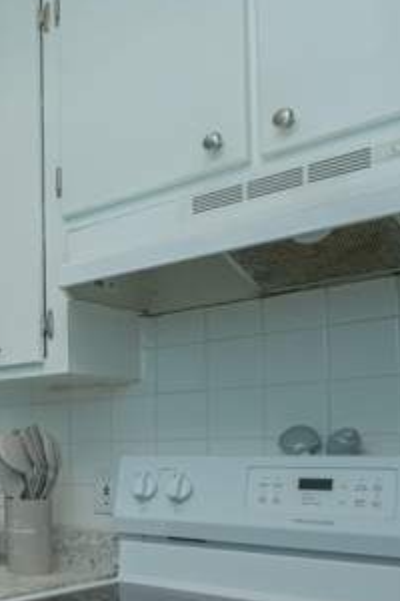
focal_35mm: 40
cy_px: 447
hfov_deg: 23.5
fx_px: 667
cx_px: -258
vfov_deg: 46.8
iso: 400
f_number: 13
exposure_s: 1/30
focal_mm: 10
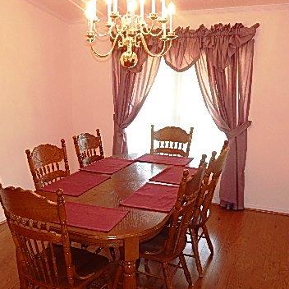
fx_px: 349
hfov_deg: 44.7
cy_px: 168
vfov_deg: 44.8
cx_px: 119
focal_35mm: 37
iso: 200
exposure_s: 1/30
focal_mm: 4
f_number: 3
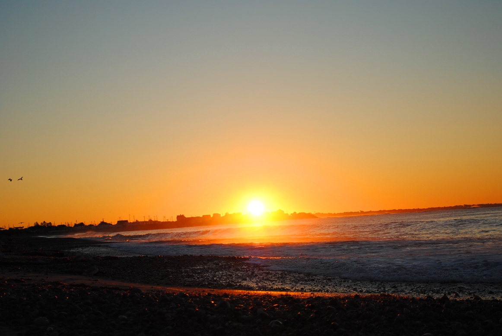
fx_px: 1152
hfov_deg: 24.6
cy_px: 168
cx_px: 251
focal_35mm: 82
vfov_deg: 16.6
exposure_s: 1/640
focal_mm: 55
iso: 200
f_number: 5.6
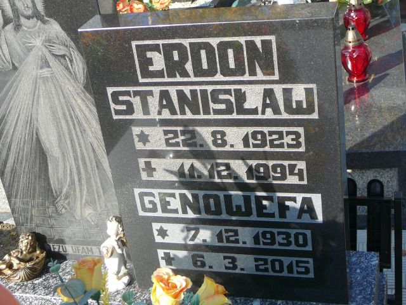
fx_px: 692
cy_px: 152
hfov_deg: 32.7
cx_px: 203
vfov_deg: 24.8
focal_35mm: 59
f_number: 3.5
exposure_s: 1/250
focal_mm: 8.7
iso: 80
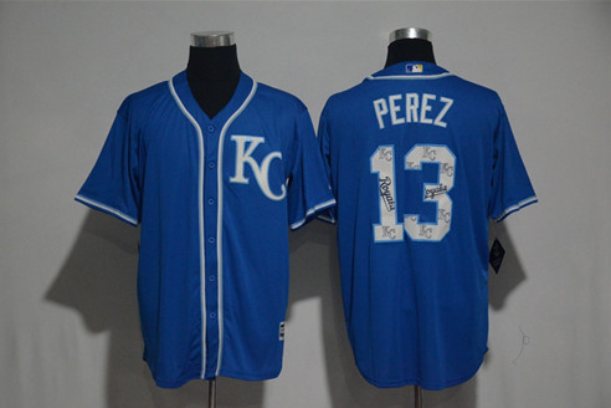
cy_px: 205
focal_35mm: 76
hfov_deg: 26.7
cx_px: 302
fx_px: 1290
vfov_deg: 17.9
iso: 4000
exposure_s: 1/80
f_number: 4.8
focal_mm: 50
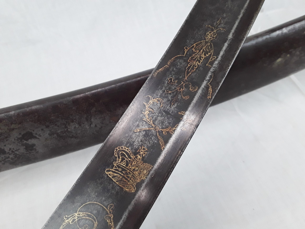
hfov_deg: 65.3
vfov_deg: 51.4
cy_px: 114
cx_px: 152
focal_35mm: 27
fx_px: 238
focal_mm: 2.91
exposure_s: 1/100
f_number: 1.9
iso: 80
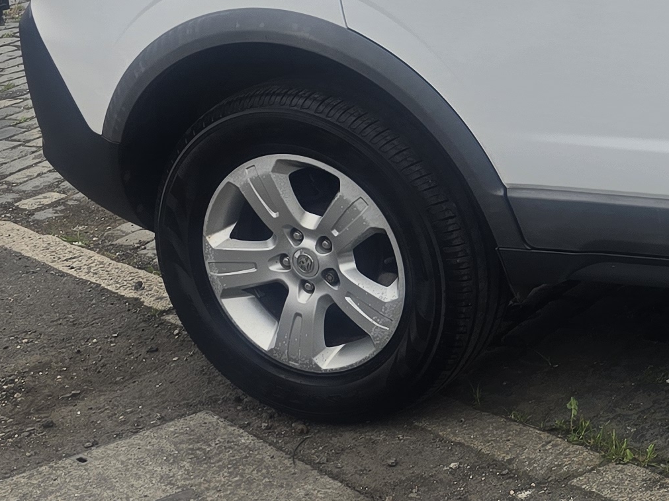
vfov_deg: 16.0
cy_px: 24
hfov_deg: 18.5
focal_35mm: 91
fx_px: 1758
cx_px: 1067
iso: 12
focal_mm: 6.3
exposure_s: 1/207
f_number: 1.7
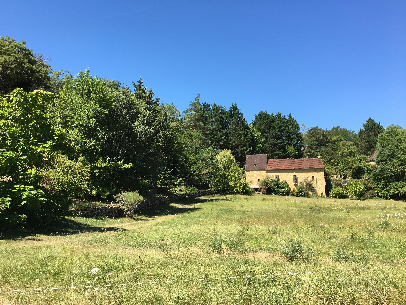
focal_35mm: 29
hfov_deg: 61.7
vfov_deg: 48.2
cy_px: 152
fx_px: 340
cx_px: 203
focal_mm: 4.15
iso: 25
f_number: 2.2
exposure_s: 1/874
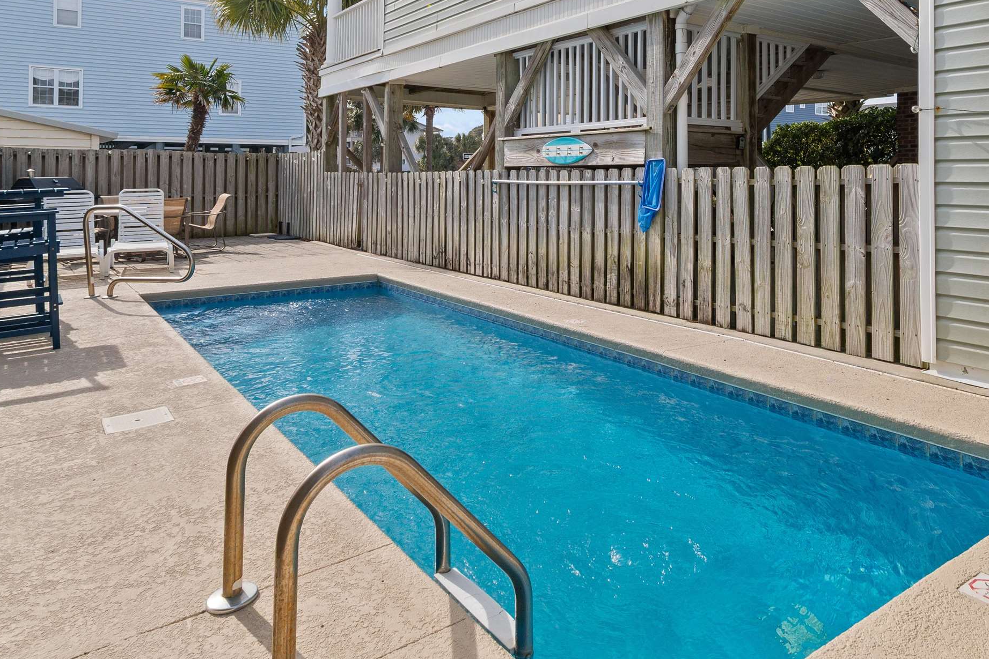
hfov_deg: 70.6
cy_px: 182
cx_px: 604
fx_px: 687
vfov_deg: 49.7
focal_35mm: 25
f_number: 6.3
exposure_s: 1/160
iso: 100
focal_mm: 10
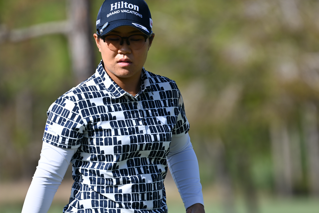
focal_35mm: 760
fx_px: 6734
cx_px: 172
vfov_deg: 1.8
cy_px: 123
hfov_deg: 2.7
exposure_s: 1/640
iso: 140
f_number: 5.6
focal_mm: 400
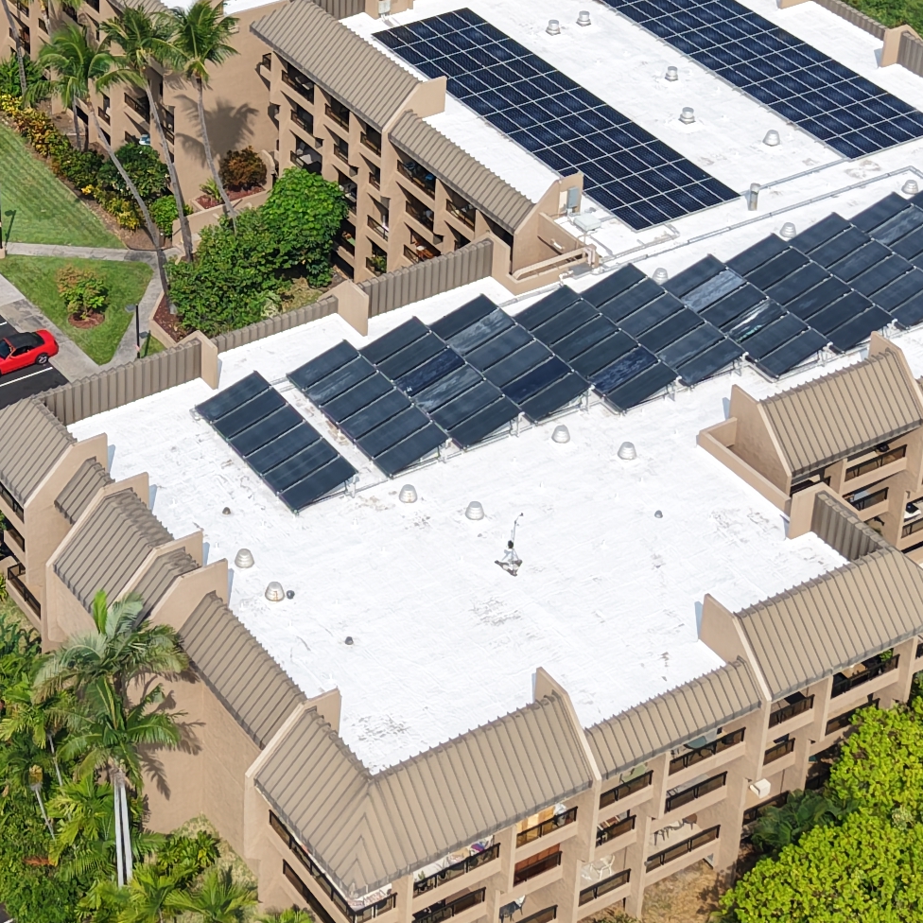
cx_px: 259
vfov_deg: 19.0
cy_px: 21
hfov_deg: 19.4
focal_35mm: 89
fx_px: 2685
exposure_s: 1/5000
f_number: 1.8
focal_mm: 8.67
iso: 160
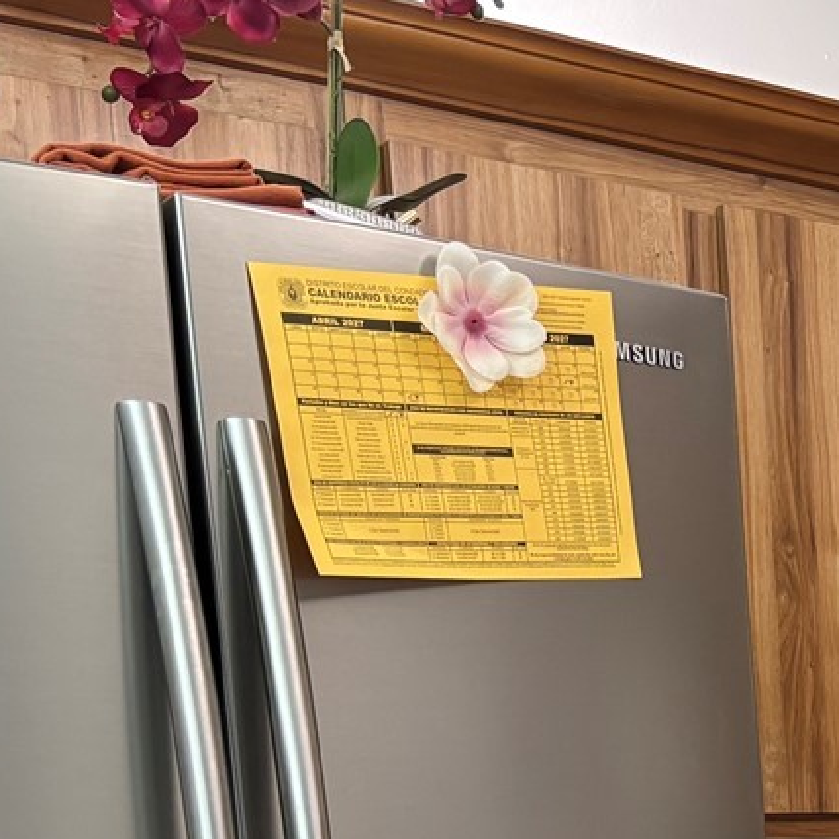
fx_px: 2358
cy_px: 1129
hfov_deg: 17.7
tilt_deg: -6.4
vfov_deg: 18.6
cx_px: 1327
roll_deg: +0.7
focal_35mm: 86
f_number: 1.6
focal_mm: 5.96
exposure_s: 1/60
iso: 125
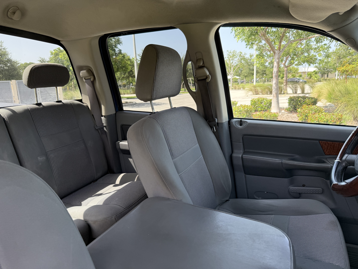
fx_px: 248
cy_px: 134
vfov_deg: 56.8
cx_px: 179
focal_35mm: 24
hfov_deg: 71.6
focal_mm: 6.76
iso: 100
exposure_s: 1/532
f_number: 1.78
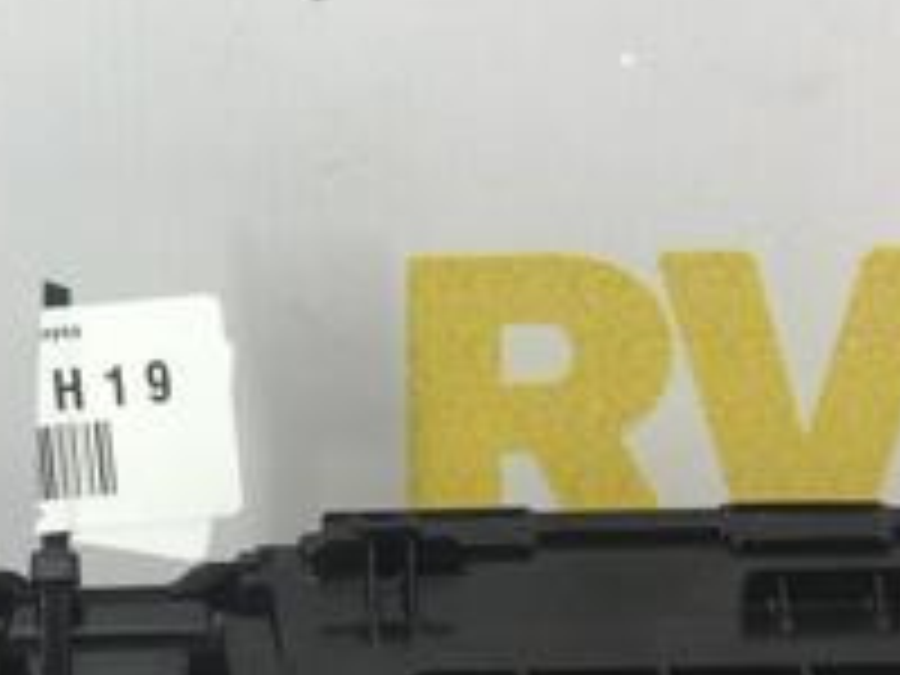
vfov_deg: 15.9
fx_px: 2418
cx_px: 81
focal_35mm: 93
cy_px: 252
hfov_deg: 20.6
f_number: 2.2
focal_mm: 4.15
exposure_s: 1/50
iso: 32
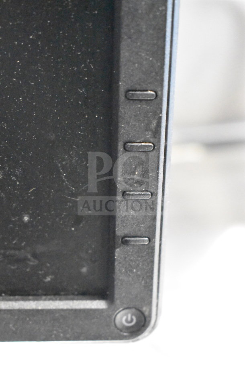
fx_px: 643
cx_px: 122
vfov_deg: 31.9
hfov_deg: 21.6
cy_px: 184
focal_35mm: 63
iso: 25600
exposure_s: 1/50
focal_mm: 42
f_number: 5
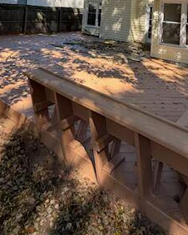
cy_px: -2
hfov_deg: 46.9
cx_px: 114
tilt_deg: +3.9
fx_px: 215
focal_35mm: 31
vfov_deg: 47.2
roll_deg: -4.2
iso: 50
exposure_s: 1/286
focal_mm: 2.22
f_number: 2.2
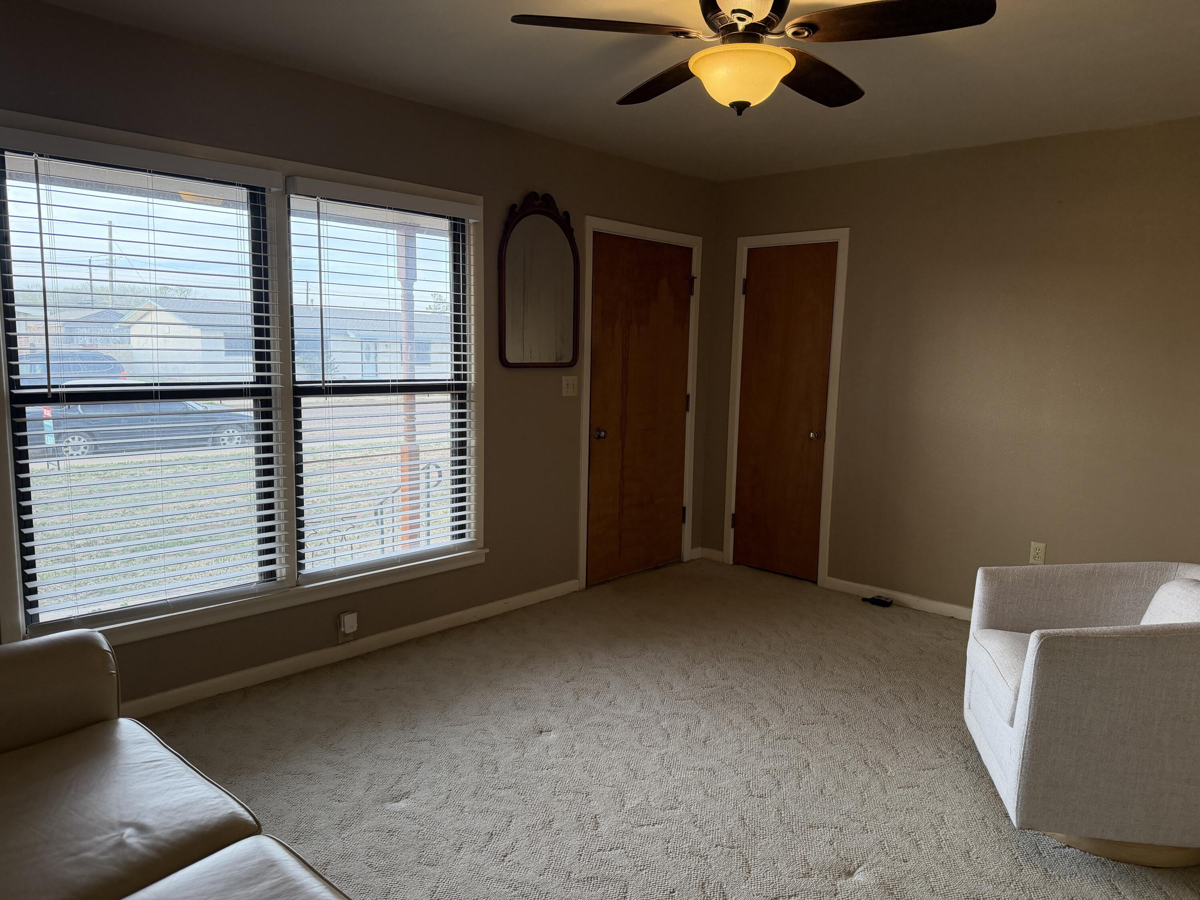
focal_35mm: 24
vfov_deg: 56.8
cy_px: 450
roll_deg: +0.1
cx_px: 600
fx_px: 832
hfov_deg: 71.6
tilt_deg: -8.8
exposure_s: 1/176
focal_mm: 6.76
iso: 200
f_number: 1.78
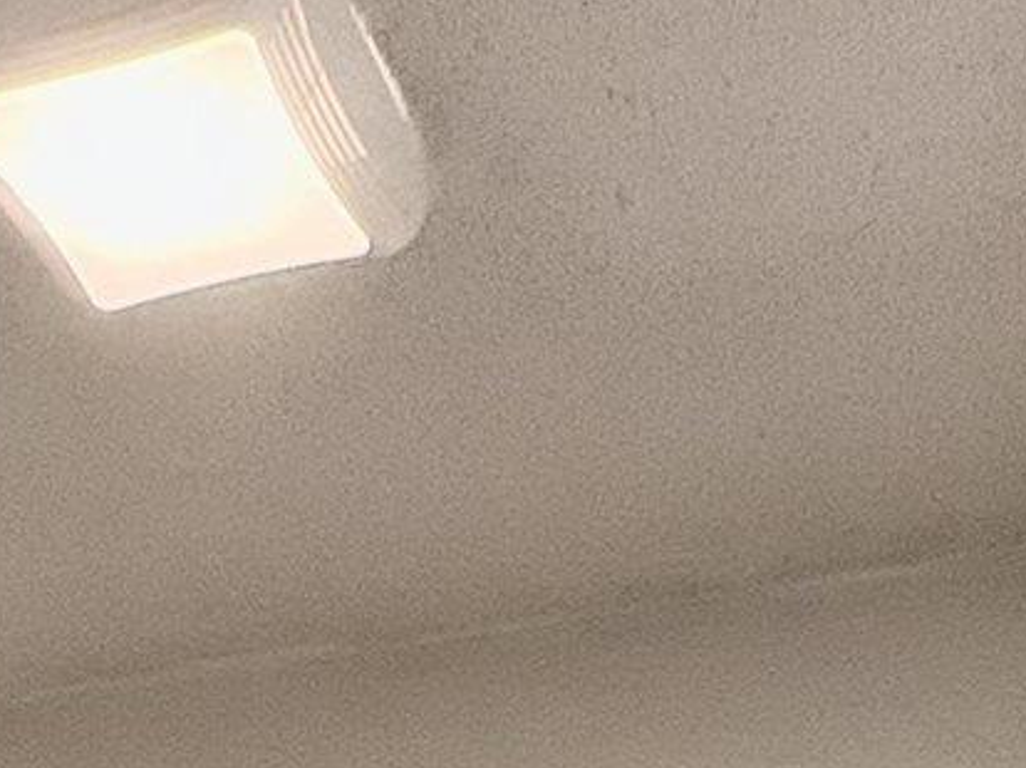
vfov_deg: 12.0
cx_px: 404
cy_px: 2160
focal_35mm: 78
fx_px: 2311
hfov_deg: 25.0
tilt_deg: -11.6
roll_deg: +1.2
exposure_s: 1/120
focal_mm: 2.22
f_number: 2.2
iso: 200
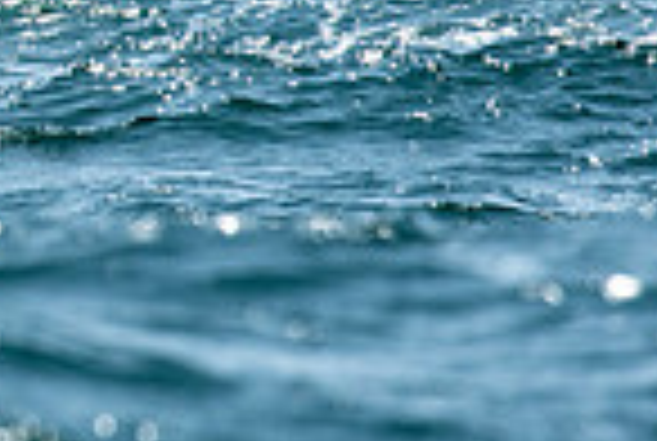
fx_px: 32990
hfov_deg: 1.1
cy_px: -412
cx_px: -562
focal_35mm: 1804
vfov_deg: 0.8
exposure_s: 1/2500
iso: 320
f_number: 5.6
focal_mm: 300
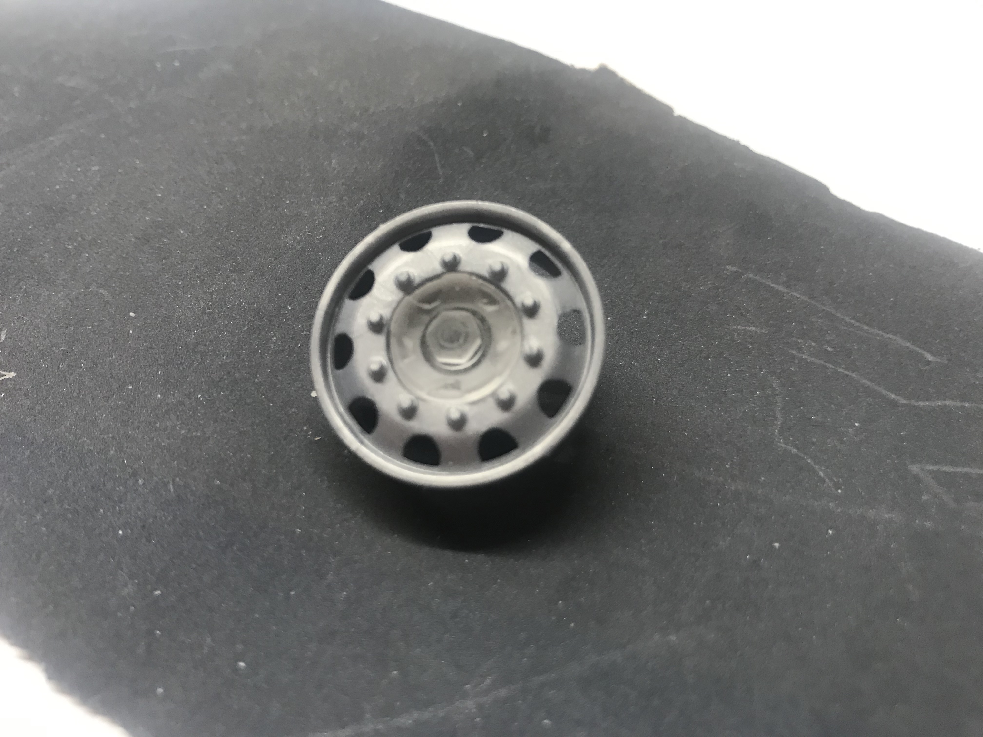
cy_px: 368
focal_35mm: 28
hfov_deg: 63.4
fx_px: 795
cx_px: 492
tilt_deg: -46.3
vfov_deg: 49.7
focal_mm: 3.99
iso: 40
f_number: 1.8
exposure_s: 1/25
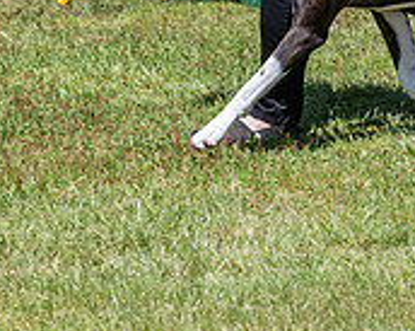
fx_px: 6658
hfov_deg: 3.6
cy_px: -172
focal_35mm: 543
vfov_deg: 2.8
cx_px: 344
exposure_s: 1/640
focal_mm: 147
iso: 200
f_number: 6.3
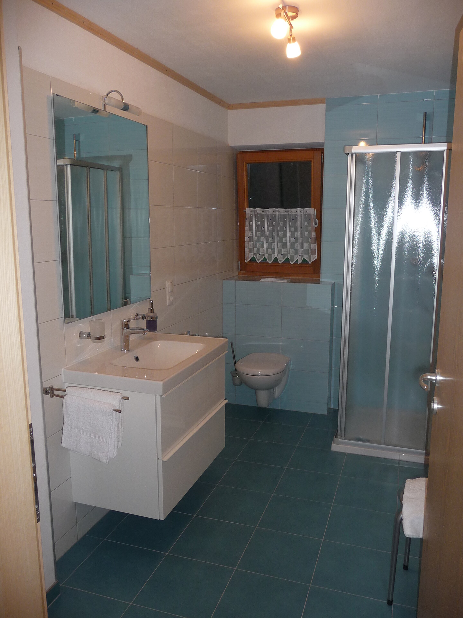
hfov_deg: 49.7
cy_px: 309
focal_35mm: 28
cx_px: 232
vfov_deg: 63.4
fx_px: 499
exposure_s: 1/30
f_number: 3.3
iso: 125
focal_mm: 4.7
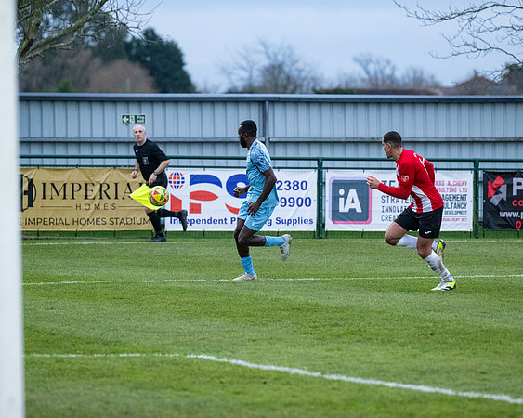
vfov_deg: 6.5
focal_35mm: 239
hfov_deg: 8.1
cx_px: 297
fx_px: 3703
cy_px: 211
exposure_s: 1/1250
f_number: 4
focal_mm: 200
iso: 5000
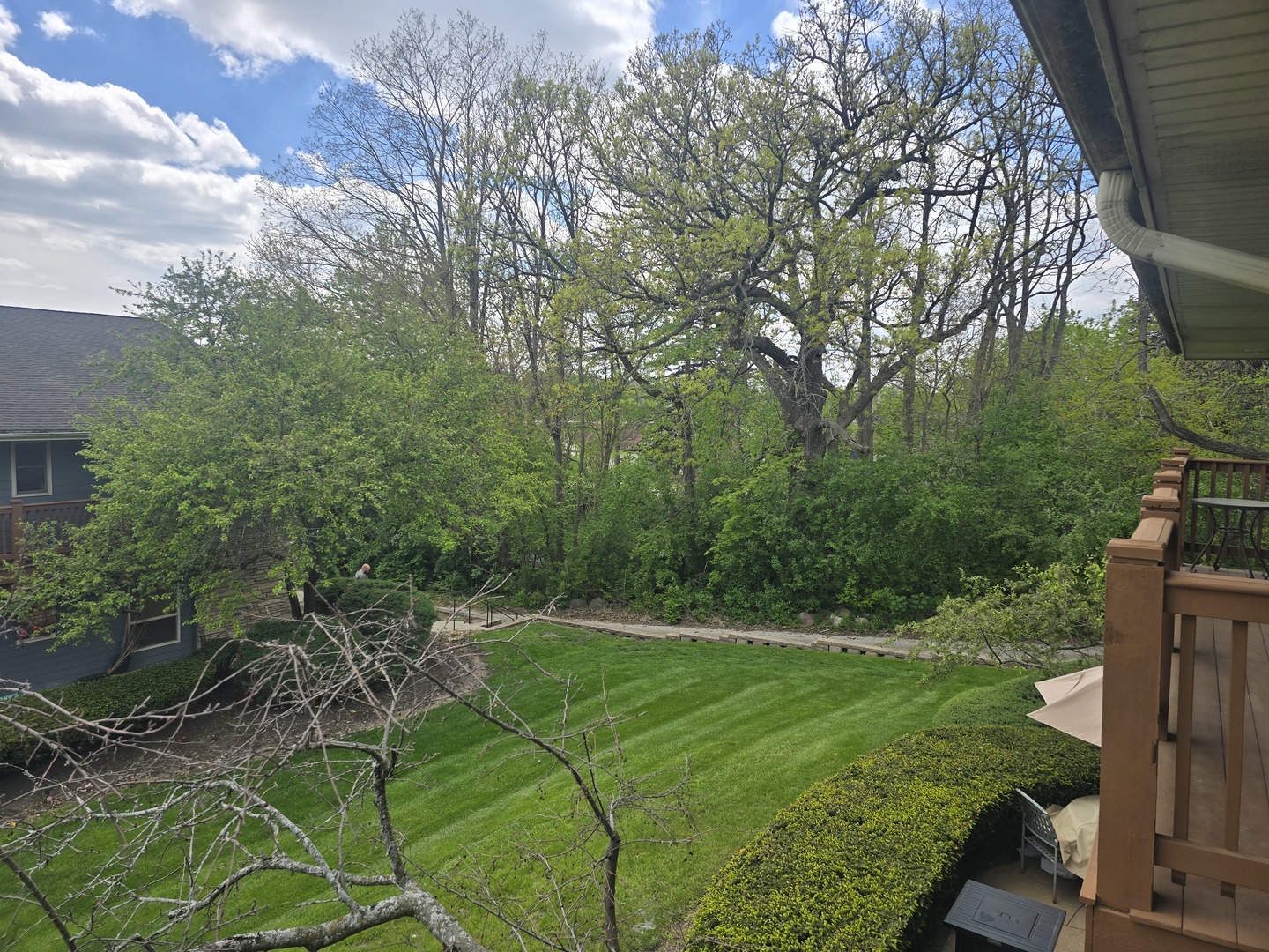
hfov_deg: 73.9
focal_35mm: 23
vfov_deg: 58.9
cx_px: 634
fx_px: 843
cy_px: 476
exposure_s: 1/750
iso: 12
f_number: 1.7
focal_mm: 6.3
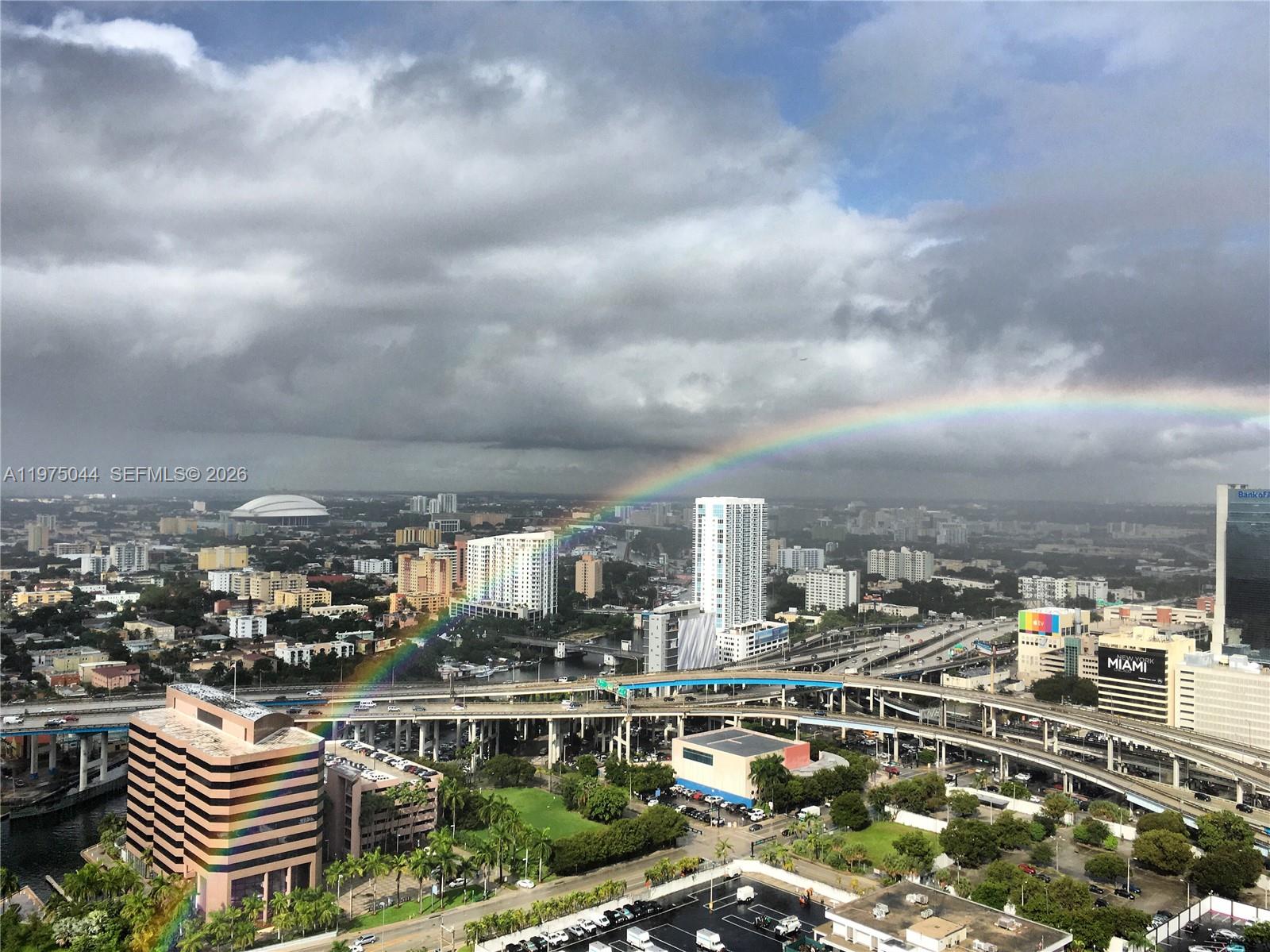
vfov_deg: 48.2
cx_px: 635
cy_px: 476
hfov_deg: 61.7
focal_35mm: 29
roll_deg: -0.6
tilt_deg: +1.6
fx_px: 1064
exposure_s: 1/2198
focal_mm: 4.15
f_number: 2.2
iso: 25
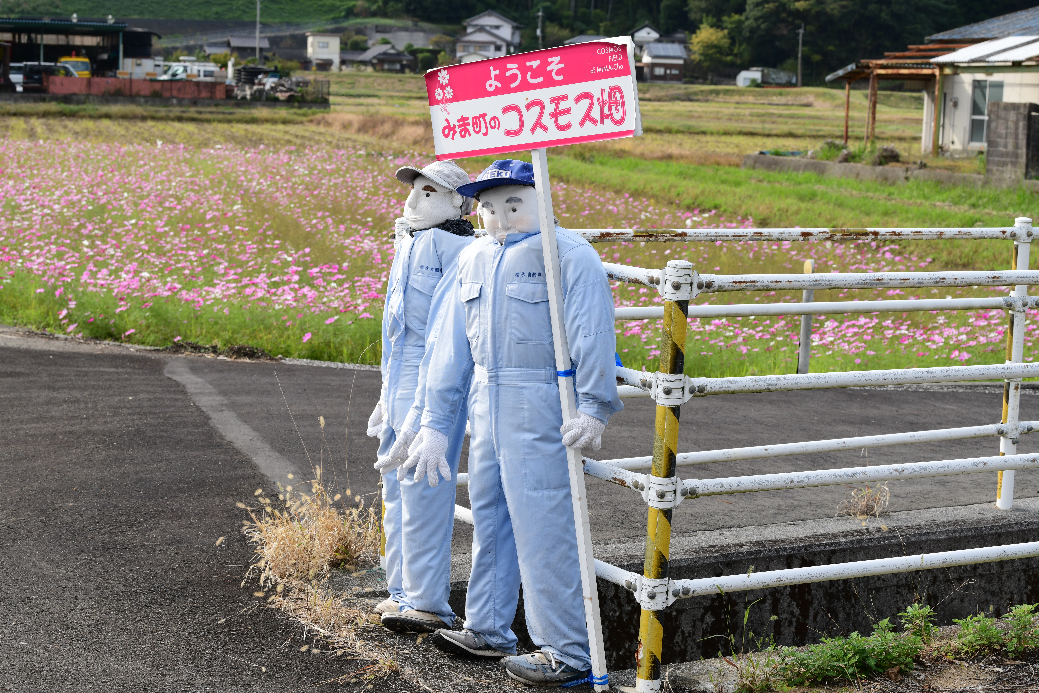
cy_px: 346
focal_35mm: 70
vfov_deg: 19.5
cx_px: 520
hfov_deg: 28.8
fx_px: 2020
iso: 400
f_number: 9
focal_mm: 70
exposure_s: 1/320
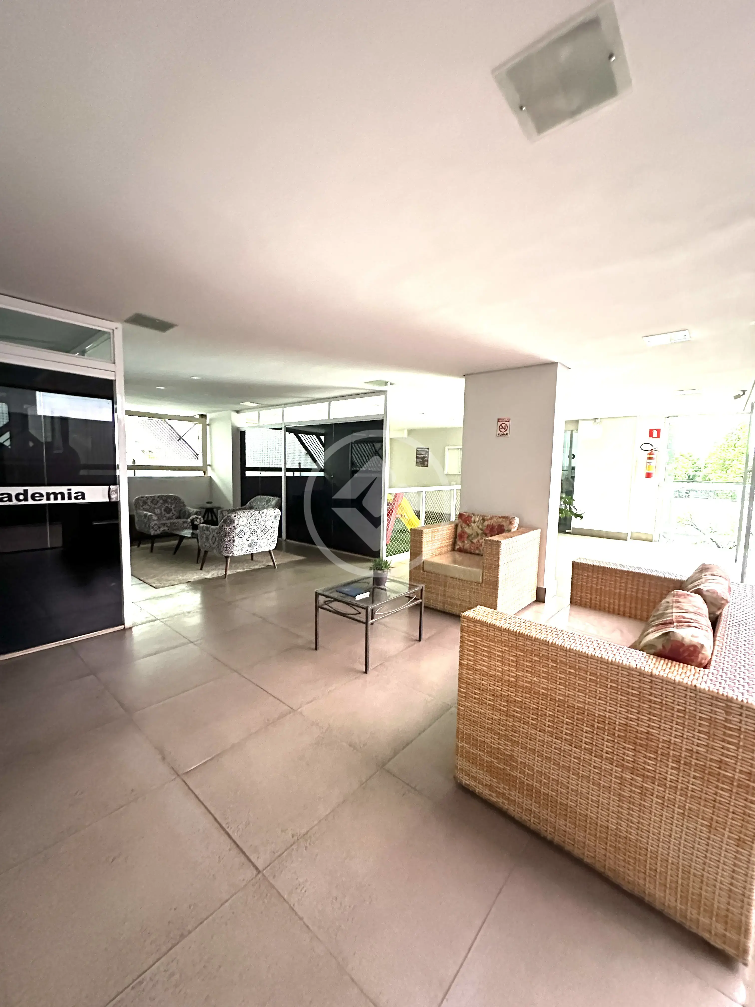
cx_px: 378
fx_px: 407
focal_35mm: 14
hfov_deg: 85.7
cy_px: 504
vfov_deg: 102.1
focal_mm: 2.22
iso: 1250
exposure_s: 1/57
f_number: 2.2
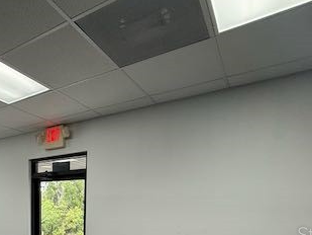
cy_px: 234
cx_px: 70
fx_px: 261
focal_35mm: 29
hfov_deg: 57.7
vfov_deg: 42.0
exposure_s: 1/120
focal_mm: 2.22
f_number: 2.2
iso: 125
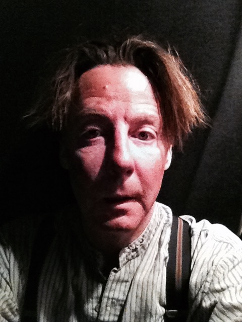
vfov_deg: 52.6
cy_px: 161
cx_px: 121
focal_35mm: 35
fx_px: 326
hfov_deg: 40.7
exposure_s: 1/30
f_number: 2.4
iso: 1250
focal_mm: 1.85
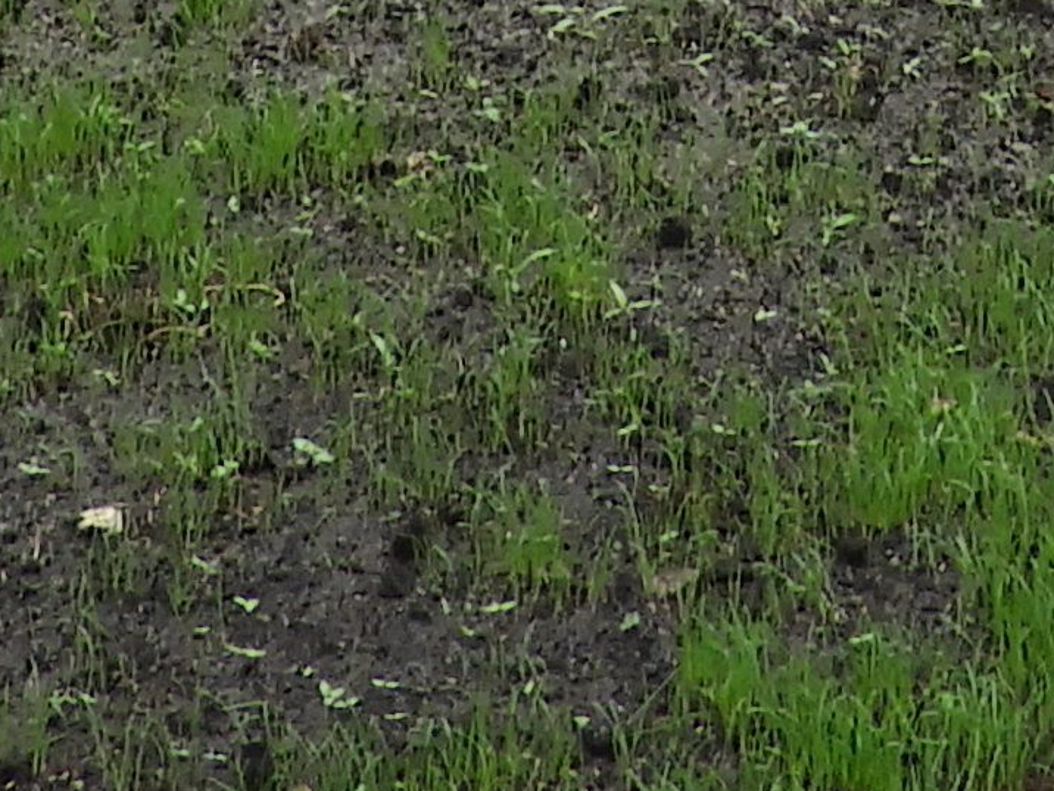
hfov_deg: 8.3
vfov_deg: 5.7
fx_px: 7277
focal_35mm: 239
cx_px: 874
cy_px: -1912
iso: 100
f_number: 3.6
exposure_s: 1/640
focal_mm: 5.9
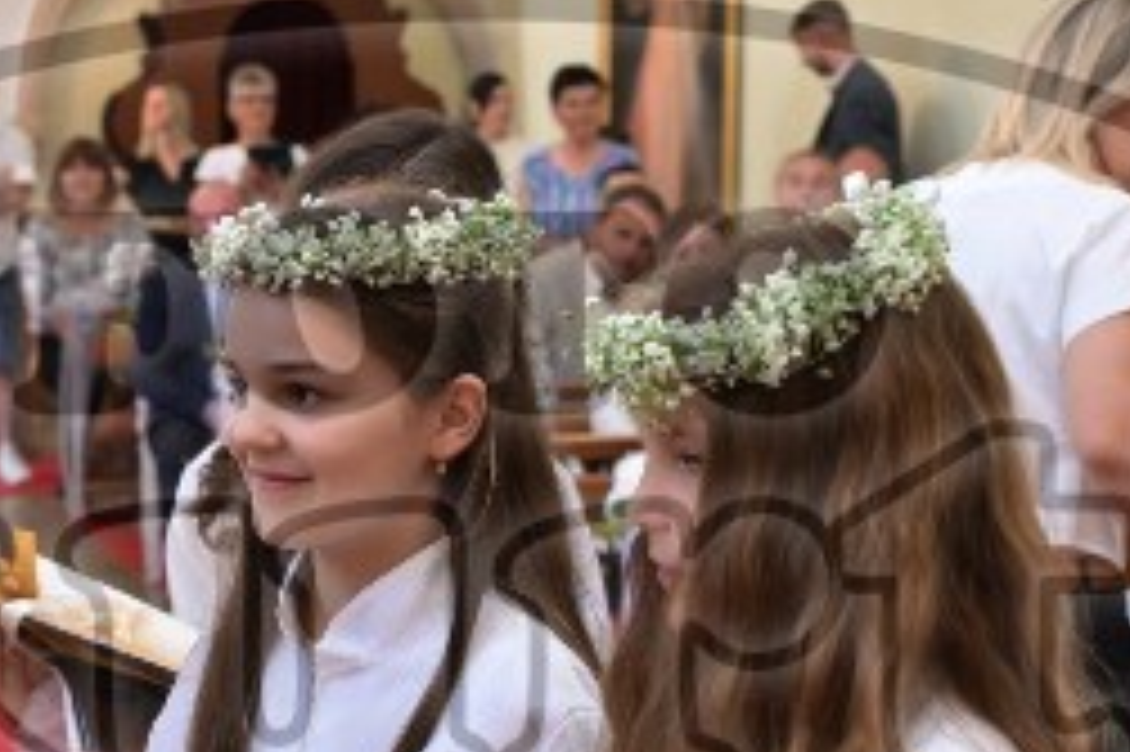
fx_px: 2603
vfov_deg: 16.4
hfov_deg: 24.5
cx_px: 486
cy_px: 561
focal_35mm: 83
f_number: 4
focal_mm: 32
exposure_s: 1/125
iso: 4000
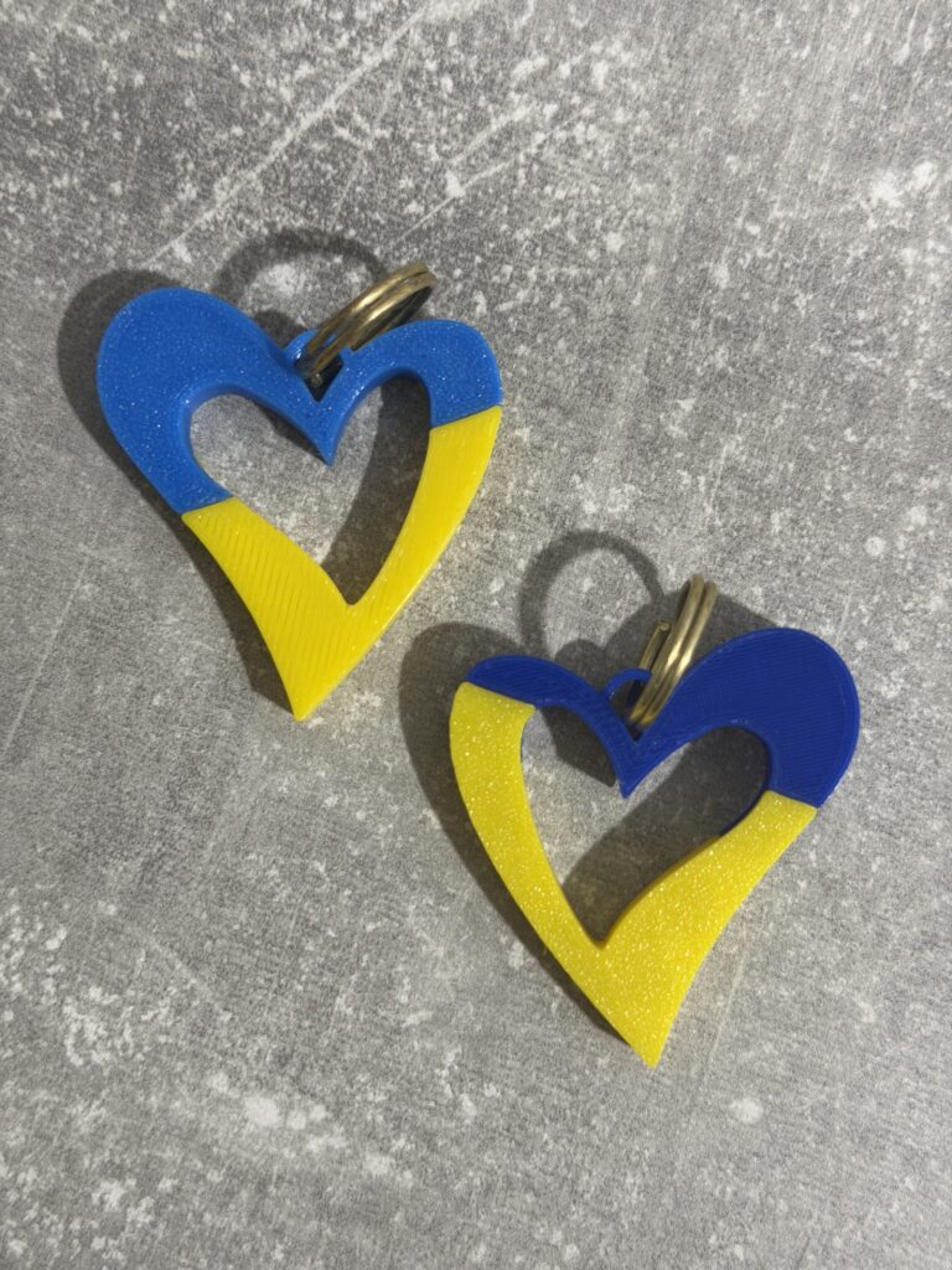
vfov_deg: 39.7
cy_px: 635
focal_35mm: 48
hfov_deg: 30.3
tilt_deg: -85.4
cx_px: 476
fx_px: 1760
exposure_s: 1/50
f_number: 1.78
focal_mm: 6.76
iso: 50
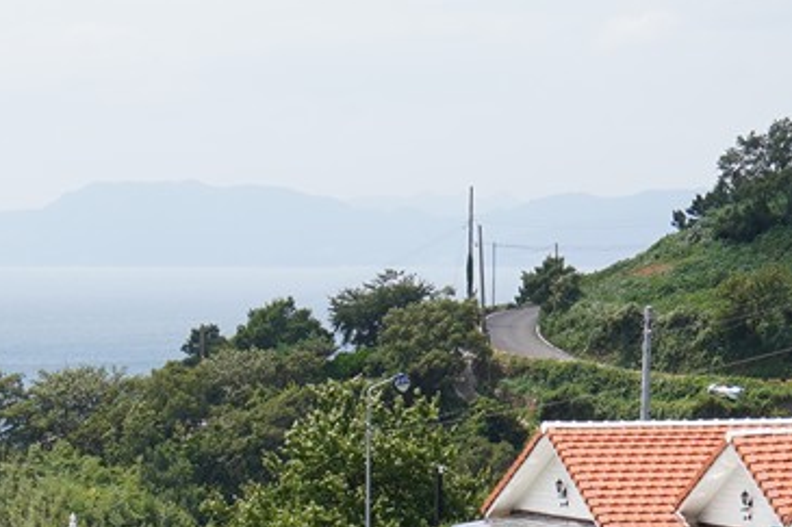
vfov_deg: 6.6
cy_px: 1434
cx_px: 9
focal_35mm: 192
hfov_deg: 10.6
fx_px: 4222
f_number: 11
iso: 125
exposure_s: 1/125
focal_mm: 35
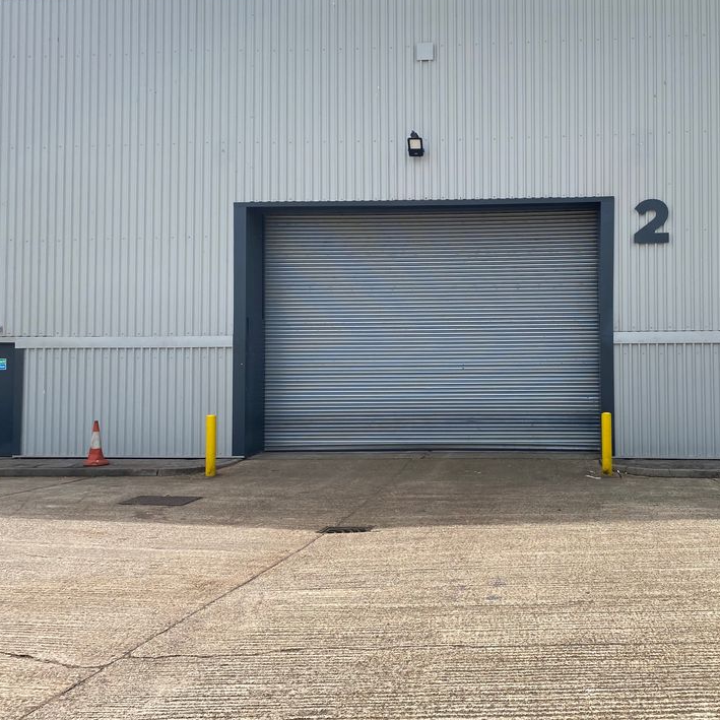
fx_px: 847
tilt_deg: +0.6
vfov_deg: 46.0
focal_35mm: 36
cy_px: 347
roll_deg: -0.1
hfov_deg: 45.0
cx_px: 509
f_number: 1.8
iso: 32
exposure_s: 1/2183
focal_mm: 4.25
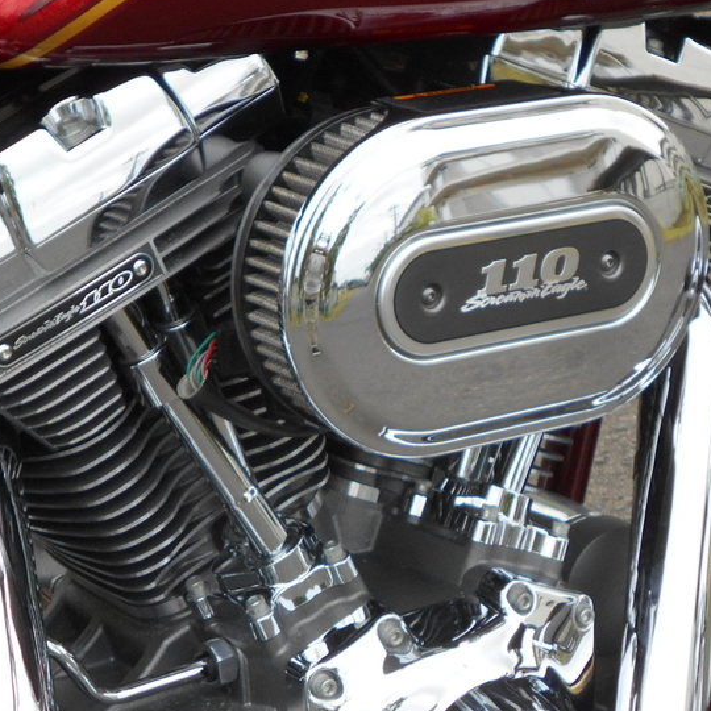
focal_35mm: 114
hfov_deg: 15.3
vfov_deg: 15.3
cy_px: 450
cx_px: 328
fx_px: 2649
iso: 110
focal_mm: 10
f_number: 4.9
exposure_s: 1/250
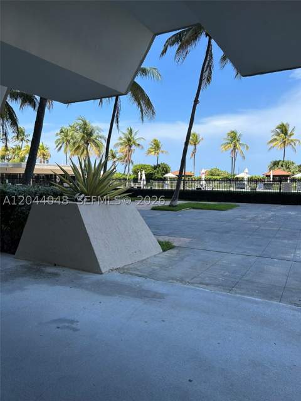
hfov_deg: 53.1
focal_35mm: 26
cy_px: 200
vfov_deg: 67.3
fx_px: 301
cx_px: 150
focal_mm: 5.7
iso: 50
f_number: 1.5
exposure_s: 1/2695
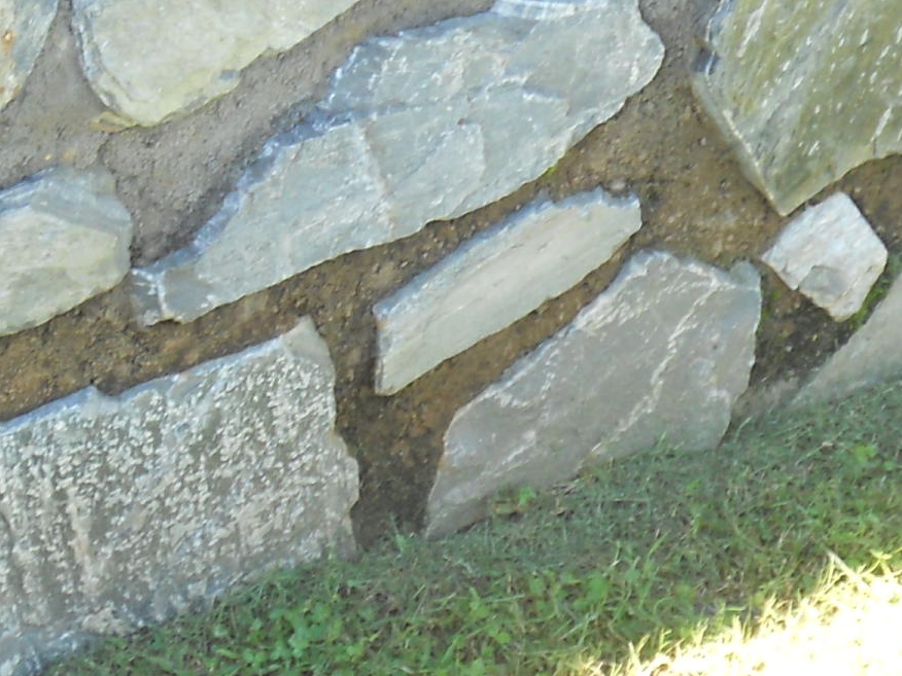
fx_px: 4821
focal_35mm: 185
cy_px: 180
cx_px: 366
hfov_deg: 10.7
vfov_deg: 8.0
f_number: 4.8
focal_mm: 9.8
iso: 80
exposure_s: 1/30
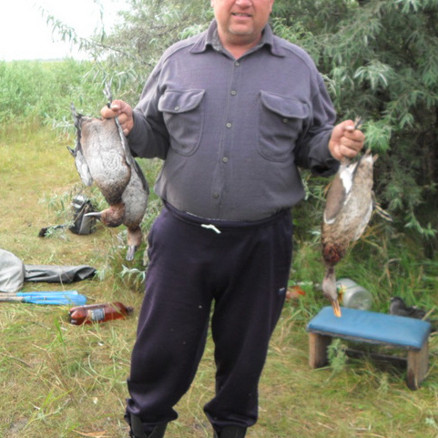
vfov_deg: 37.3
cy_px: 161
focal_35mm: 45
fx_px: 644
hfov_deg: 37.5
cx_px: 207
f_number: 2.8
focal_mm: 6.2
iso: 100
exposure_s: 1/180
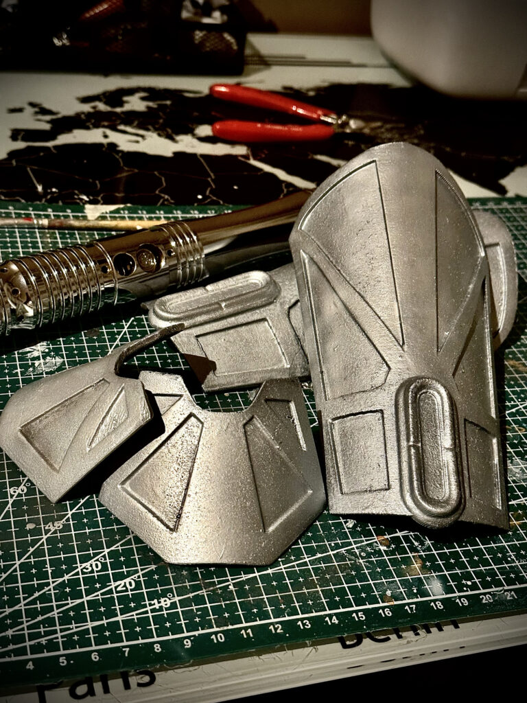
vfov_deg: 39.7
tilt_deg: -34.4
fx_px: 974
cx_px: 264
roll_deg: -11.0
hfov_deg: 30.3
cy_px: 352
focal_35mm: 48
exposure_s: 1/40
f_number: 1.78
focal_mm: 6.86
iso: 400
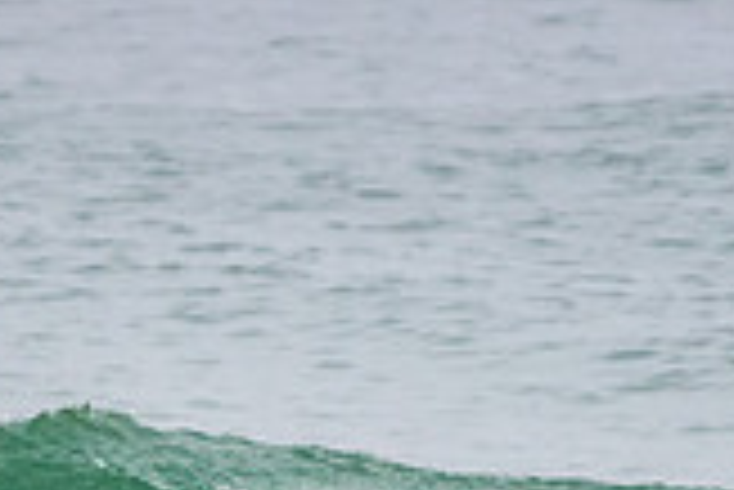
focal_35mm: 2179
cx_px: -391
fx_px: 44466
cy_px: 689
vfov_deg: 0.6
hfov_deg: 0.9
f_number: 5.6
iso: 800
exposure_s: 1/1000
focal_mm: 500
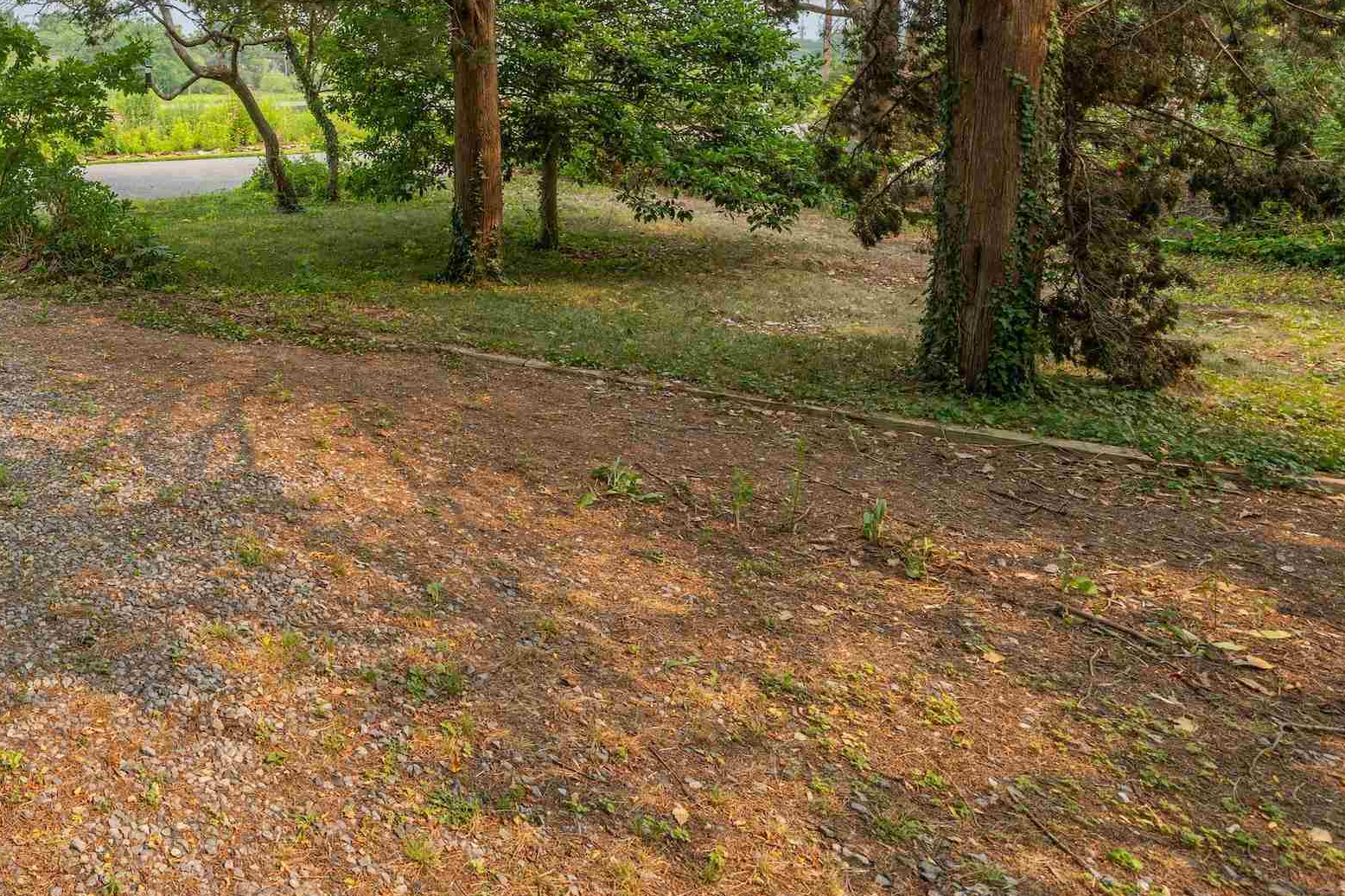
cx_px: 127
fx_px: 1009
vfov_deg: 43.3
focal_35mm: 27
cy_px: 72
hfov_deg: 57.6
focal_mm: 14
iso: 100
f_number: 8
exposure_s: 1/60
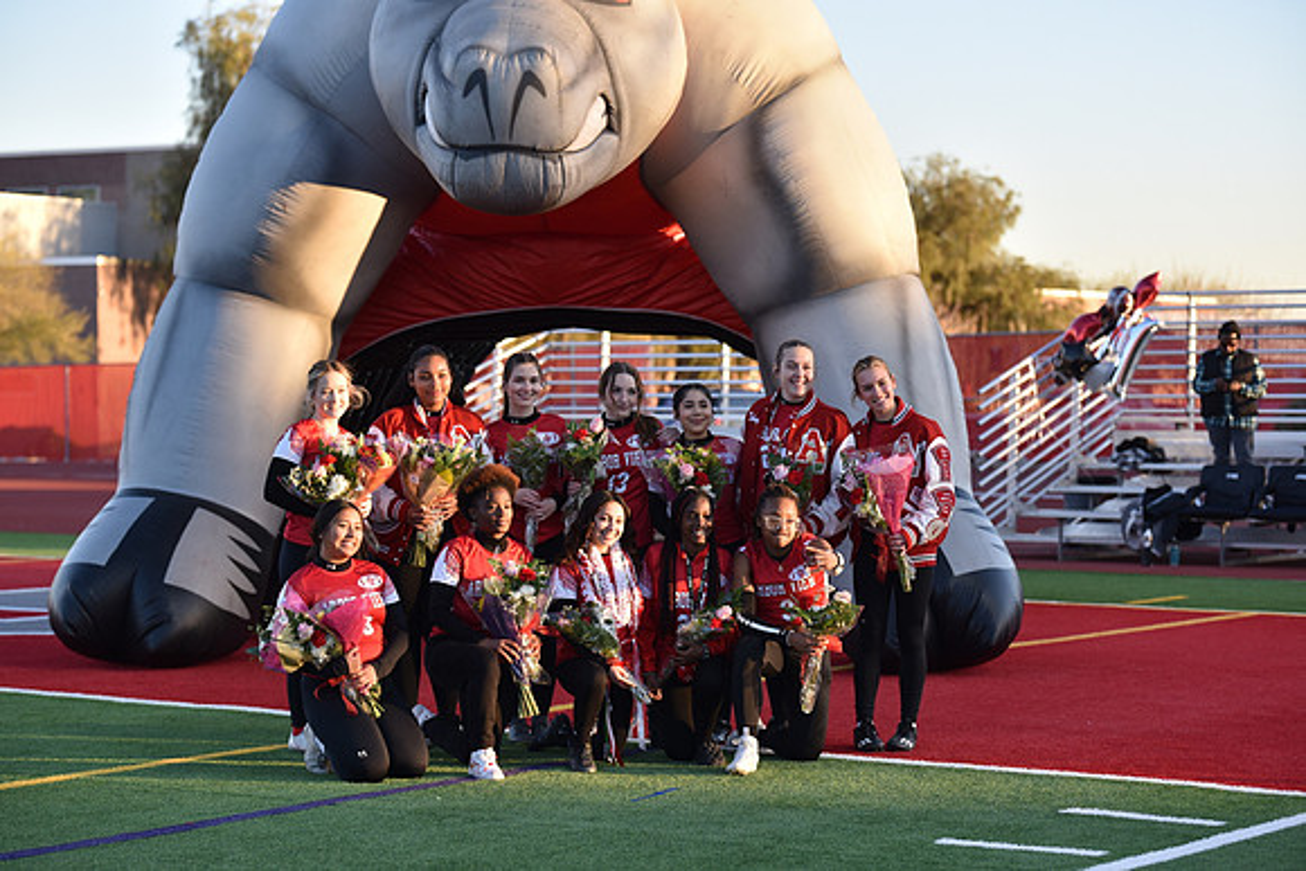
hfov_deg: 22.1
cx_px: 653
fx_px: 3338
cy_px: 436
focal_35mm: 92
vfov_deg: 14.9
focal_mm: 92
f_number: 2.8
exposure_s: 1/640
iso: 250
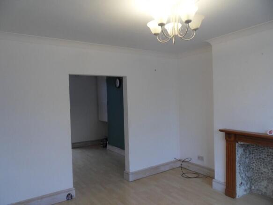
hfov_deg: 71.6
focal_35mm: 24
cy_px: 102
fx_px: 189
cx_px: 136
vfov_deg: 56.8
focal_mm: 4.2
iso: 100
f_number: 3.3
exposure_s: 1/45
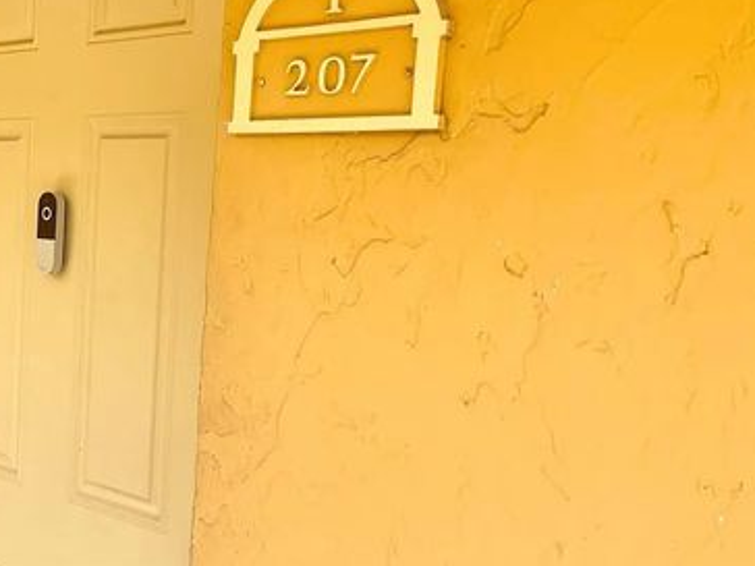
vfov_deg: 28.6
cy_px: 305
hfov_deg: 35.7
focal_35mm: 51
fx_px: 1112
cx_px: 106
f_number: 1.8
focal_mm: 3
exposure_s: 1/160
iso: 16
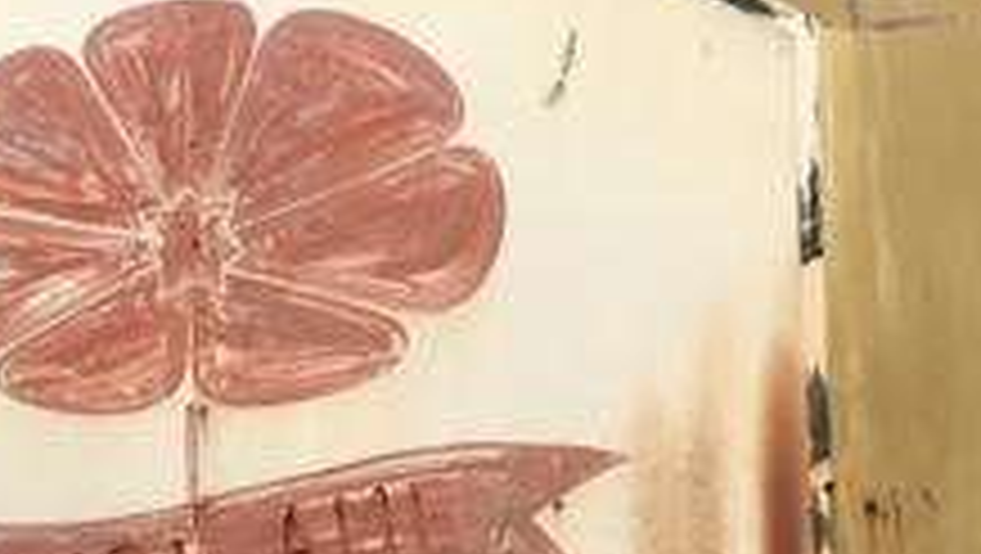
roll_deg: +1.5
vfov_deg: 8.5
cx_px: 369
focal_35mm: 143
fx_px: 3722
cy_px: 230
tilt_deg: -3.1
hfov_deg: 15.0
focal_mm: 3.99
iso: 20
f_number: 1.8
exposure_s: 1/3096
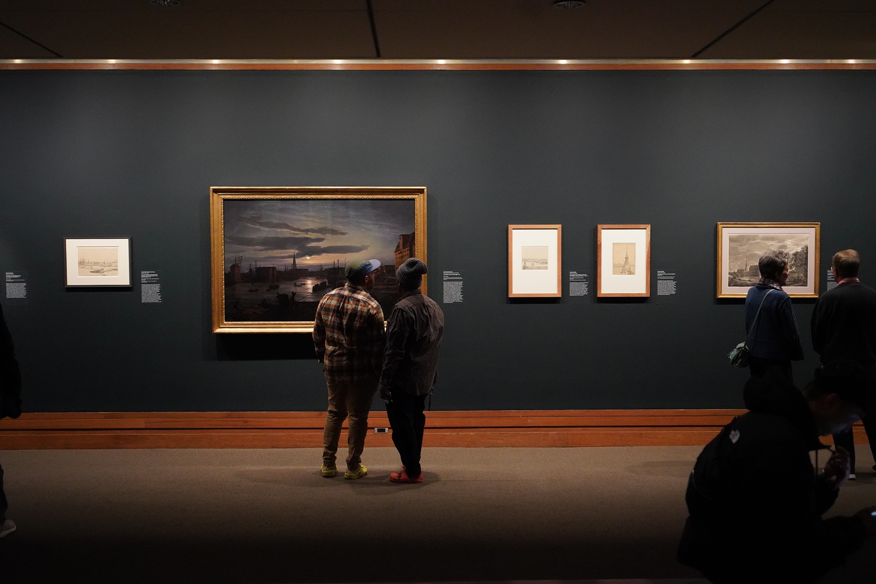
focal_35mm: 40
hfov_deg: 48.5
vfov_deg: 33.4
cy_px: 292
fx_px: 973
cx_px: 438
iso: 6400
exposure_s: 1/100
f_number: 2.8
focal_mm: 40
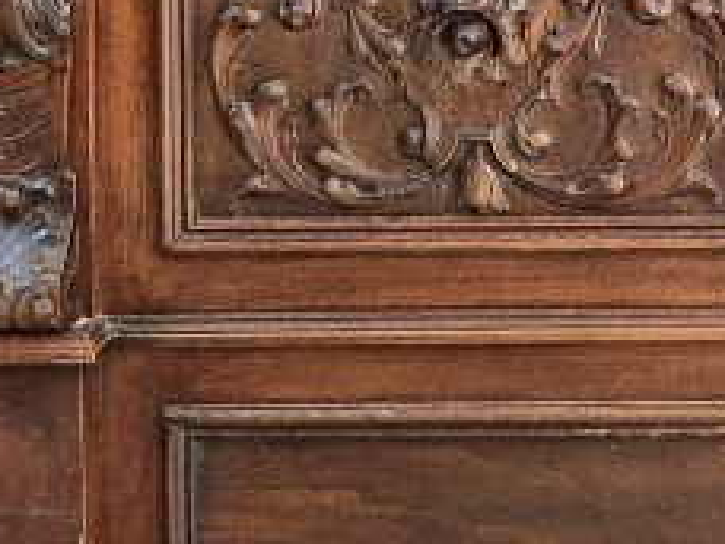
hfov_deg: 14.9
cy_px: -340
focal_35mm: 121
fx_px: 2534
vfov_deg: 11.6
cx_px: 1145
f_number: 1.8
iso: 200
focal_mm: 5.4
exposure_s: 1/100
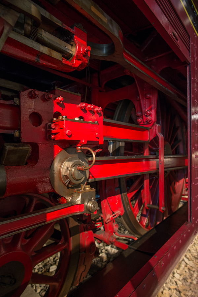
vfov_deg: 84.0
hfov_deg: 61.9
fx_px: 165
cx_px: 99
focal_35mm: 20
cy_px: 148
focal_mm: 20
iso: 800
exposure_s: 1/20
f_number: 4
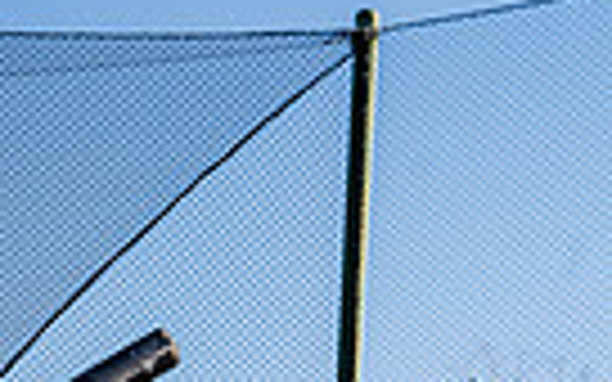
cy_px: 912
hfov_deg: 11.8
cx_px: -58
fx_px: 2919
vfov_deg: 7.1
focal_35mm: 175
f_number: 7.1
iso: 100
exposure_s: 1/250
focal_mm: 52
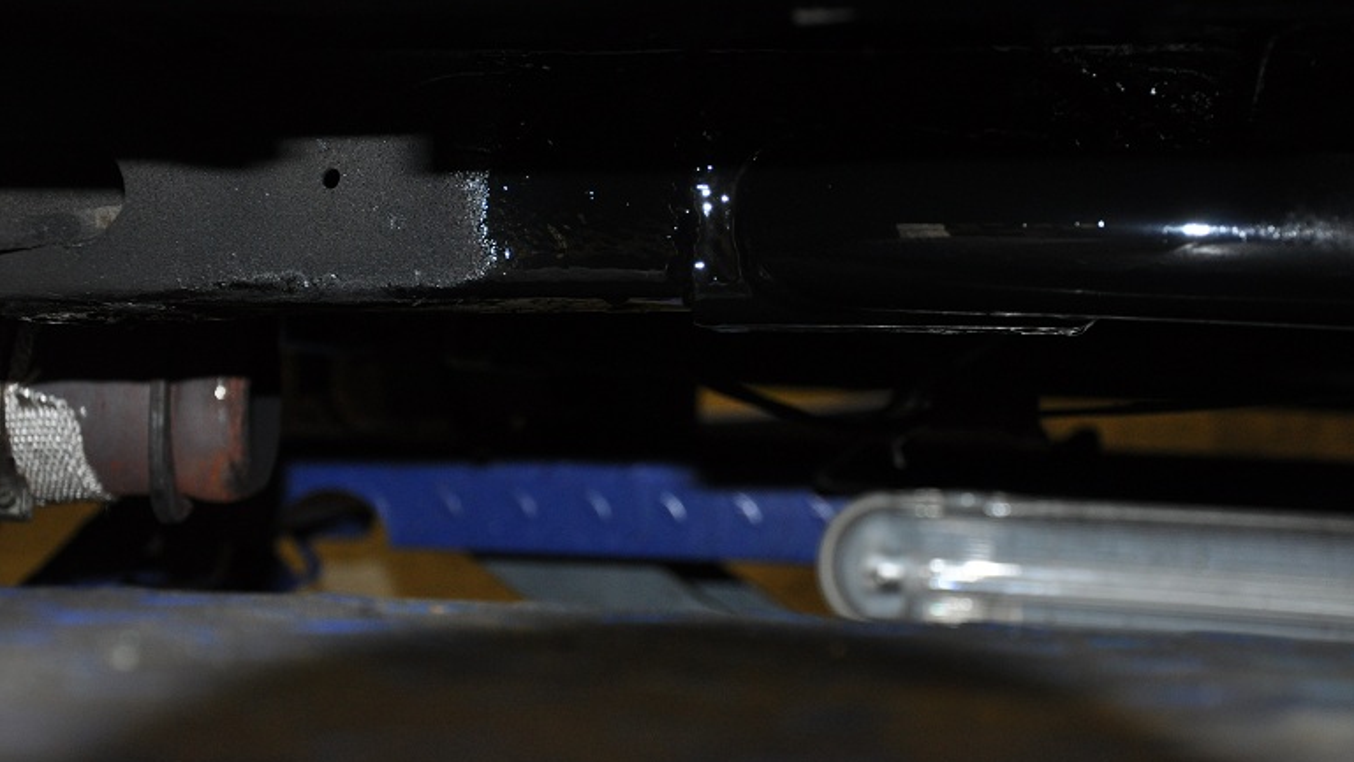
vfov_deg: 19.1
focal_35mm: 63
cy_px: 321
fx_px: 2262
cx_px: 678
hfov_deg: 33.3
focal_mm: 40
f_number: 4.5
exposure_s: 1/60
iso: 800
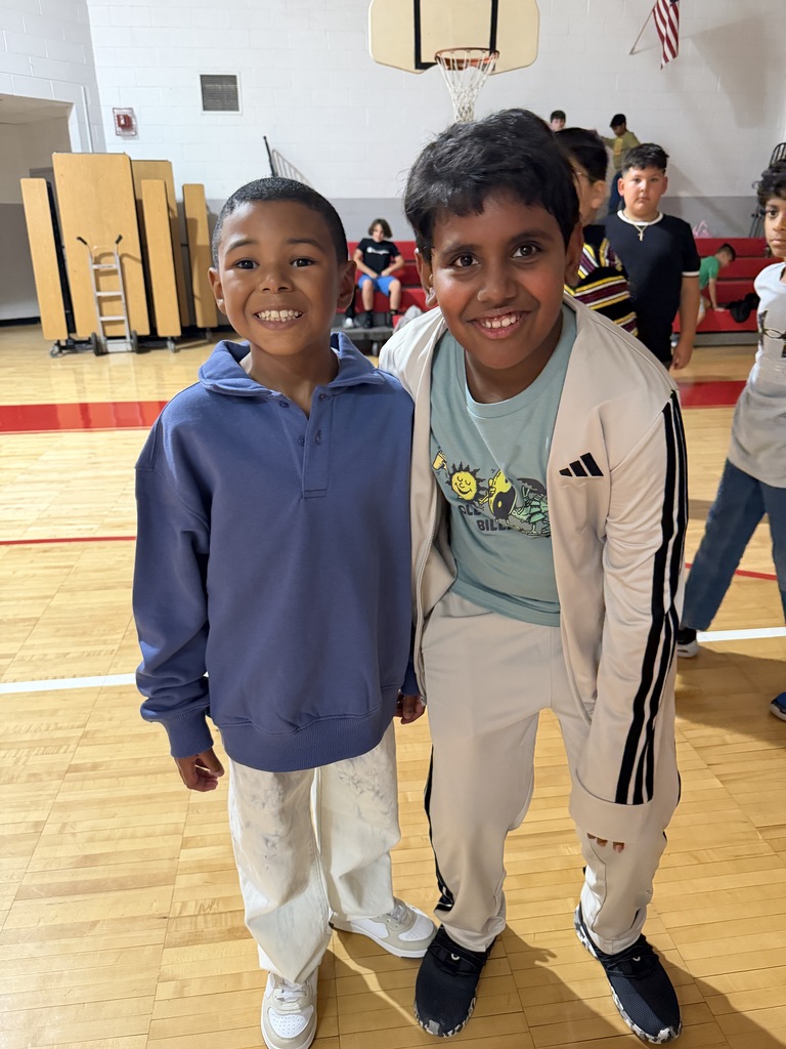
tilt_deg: -21.8
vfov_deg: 71.6
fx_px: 727
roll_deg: +0.2
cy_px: 524
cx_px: 393
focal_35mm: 24
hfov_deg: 56.8
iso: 800
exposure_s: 1/40
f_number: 1.78
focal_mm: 6.76
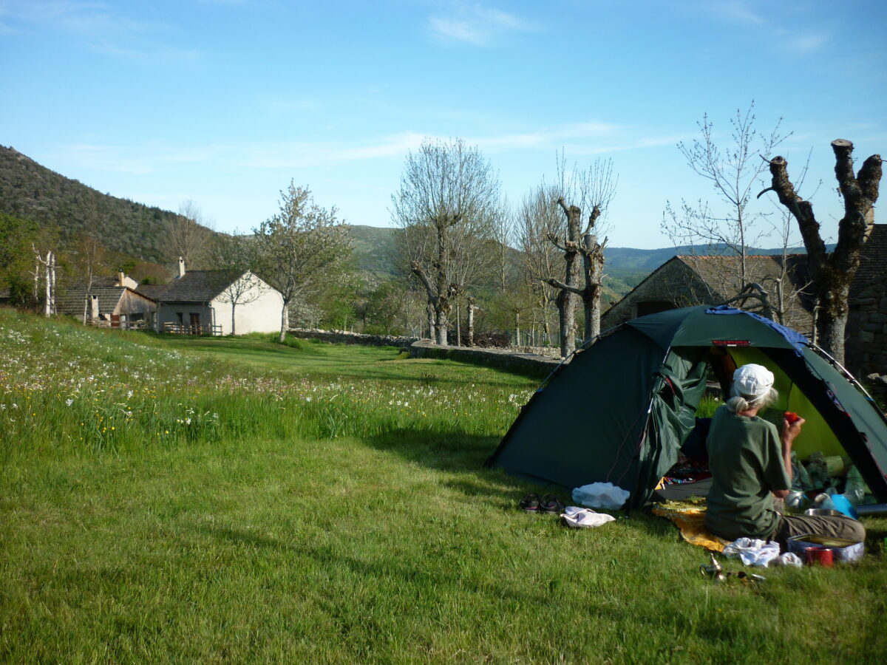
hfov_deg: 55.4
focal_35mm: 33
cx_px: 444
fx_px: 846
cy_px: 332
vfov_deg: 42.9
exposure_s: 1/500
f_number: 2.8
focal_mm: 5.5
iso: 80
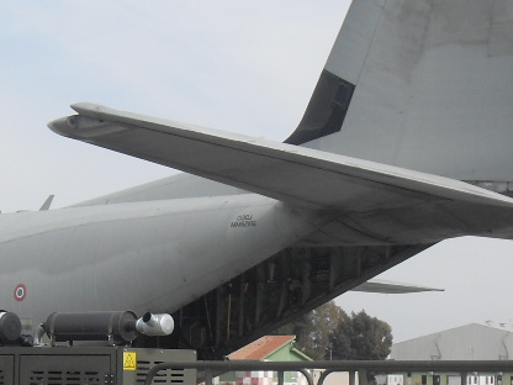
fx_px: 1349
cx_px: 295
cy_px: 375
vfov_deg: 16.0
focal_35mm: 91
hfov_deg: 21.5
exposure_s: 1/125
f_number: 8.9
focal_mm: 6.3
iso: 80
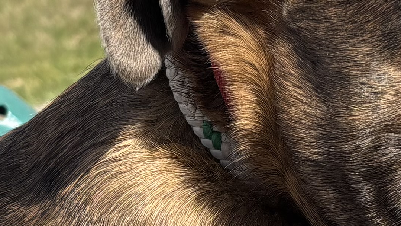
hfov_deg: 14.3
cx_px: 261
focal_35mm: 150
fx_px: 1595
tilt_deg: -22.6
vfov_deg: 8.0
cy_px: 250
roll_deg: +2.7
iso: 50
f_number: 1.6
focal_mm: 5.96
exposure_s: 1/2451
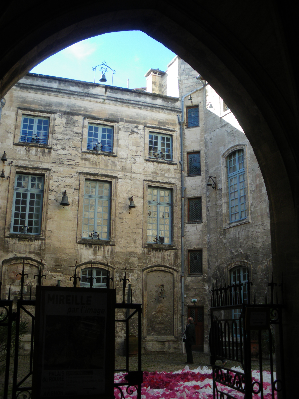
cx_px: 150
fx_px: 415
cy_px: 200
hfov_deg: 39.7
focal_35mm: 36
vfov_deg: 51.4
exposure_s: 1/125
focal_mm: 6.3
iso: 64
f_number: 3.5
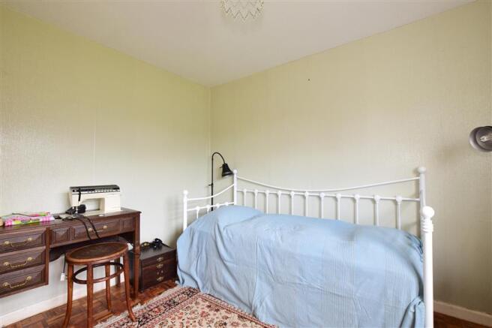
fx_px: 205
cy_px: 164
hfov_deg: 100.4
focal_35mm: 15
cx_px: 246
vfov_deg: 77.3
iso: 500
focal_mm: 10
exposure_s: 1/3
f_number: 16
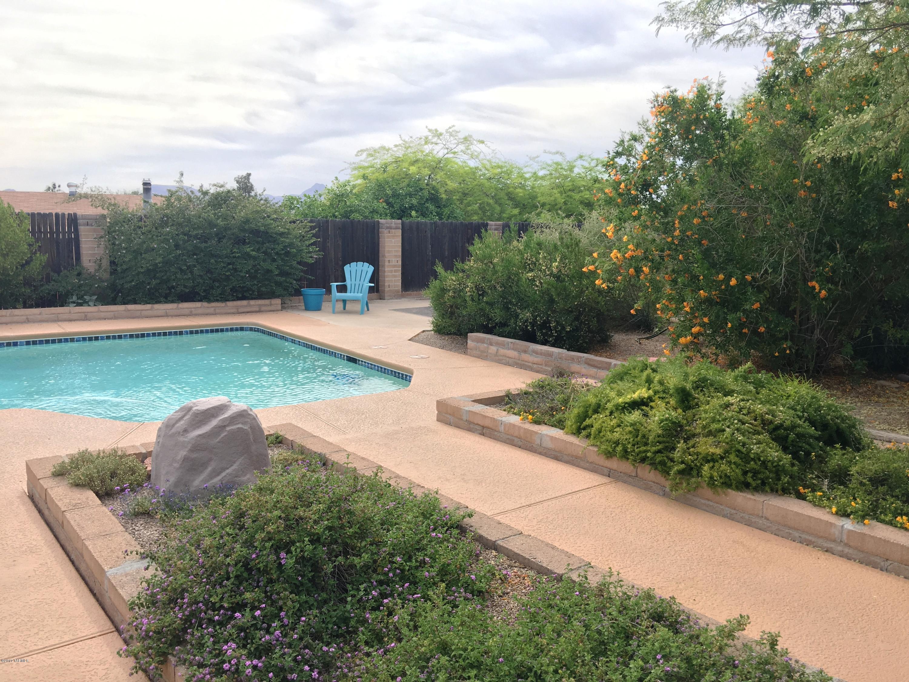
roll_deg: -1.1
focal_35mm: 29
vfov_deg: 48.2
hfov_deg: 61.7
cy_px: 341
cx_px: 454
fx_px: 762
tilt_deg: -7.7
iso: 25
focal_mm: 4.15
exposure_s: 1/503
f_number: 2.2
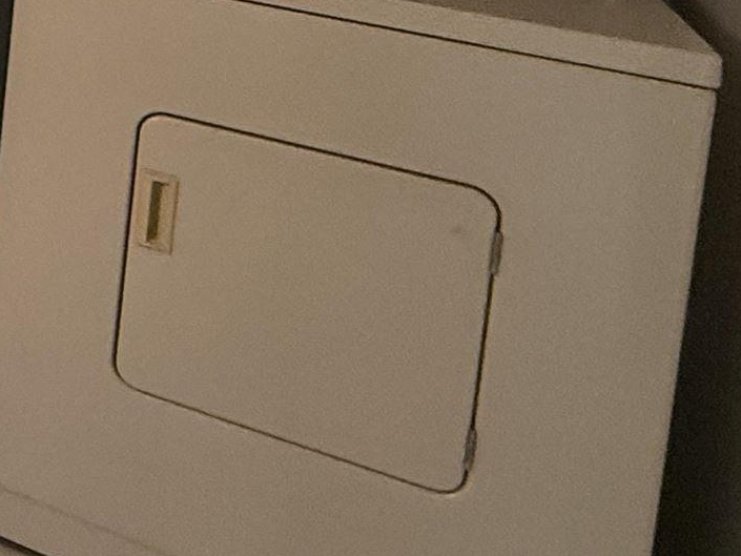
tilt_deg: -2.1
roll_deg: -2.7
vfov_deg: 20.3
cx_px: -514
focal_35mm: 61
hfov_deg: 22.4
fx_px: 1306
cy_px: -298
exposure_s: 1/60
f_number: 2.2
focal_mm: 2.22
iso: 400
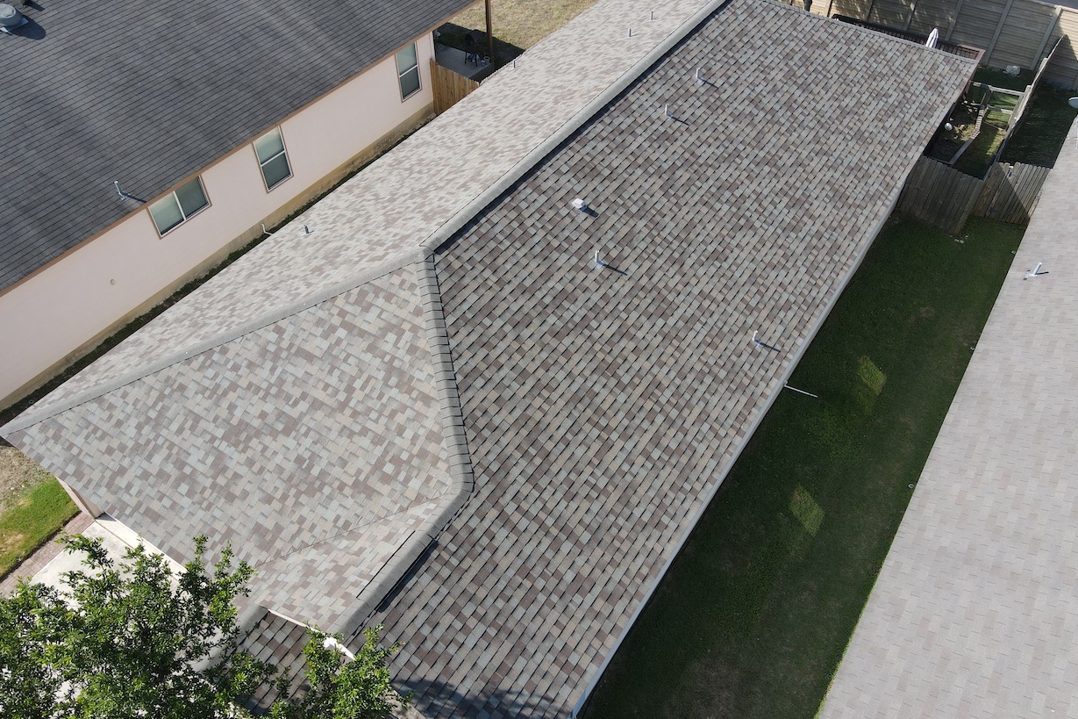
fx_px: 778
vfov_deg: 49.5
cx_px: 537
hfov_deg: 69.4
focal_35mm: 26
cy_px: 387
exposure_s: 1/350
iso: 100
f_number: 2.8
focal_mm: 4.5
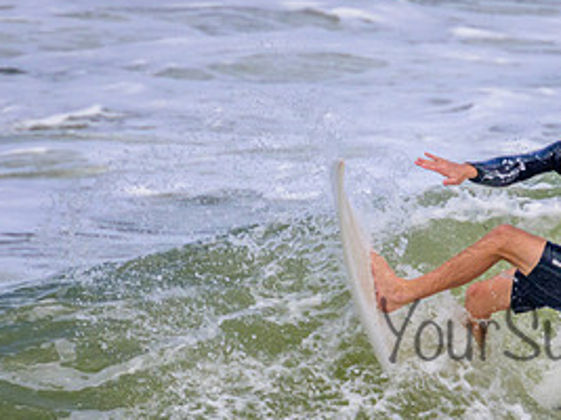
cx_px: 366
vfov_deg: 0.6
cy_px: 158
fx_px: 37339
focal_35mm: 2305
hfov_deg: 0.9
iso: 640
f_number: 11
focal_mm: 800
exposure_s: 1/2000
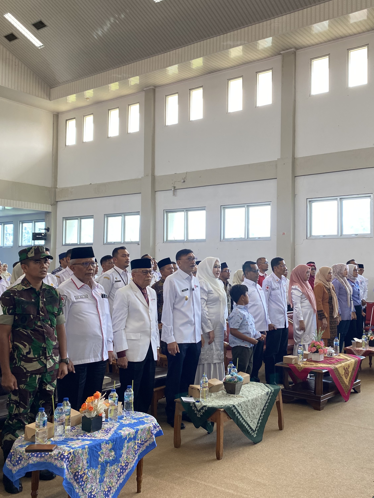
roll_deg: -0.4
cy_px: 251
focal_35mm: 35
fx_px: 504
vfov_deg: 52.6
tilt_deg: +2.2
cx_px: 223
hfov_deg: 40.5
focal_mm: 4.25
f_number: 1.8
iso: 125
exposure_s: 1/121
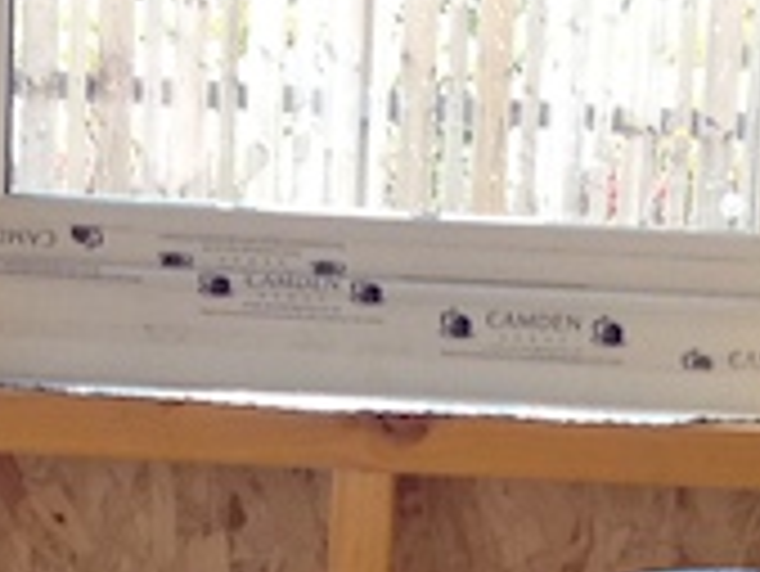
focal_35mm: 212
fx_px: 4658
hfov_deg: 9.3
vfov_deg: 6.6
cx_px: 400
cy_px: 1441
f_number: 2.4
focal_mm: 4.28
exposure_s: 1/60
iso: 50
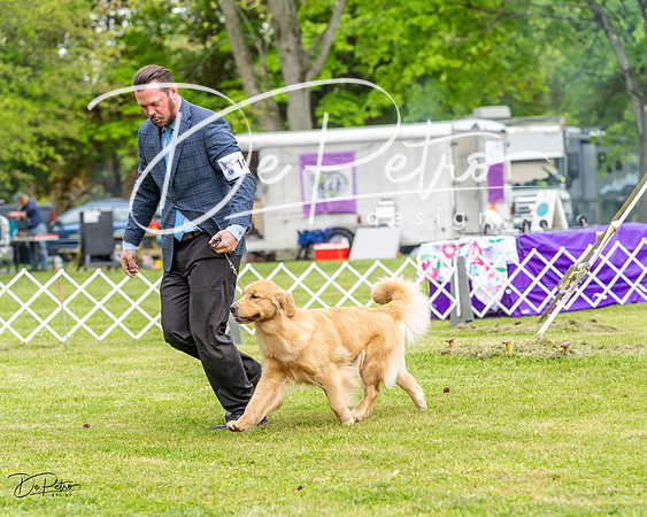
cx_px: 324
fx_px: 2587
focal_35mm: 135
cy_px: 258
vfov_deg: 11.4
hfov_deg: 14.3
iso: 400
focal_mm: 120
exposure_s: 1/640
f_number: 4.5
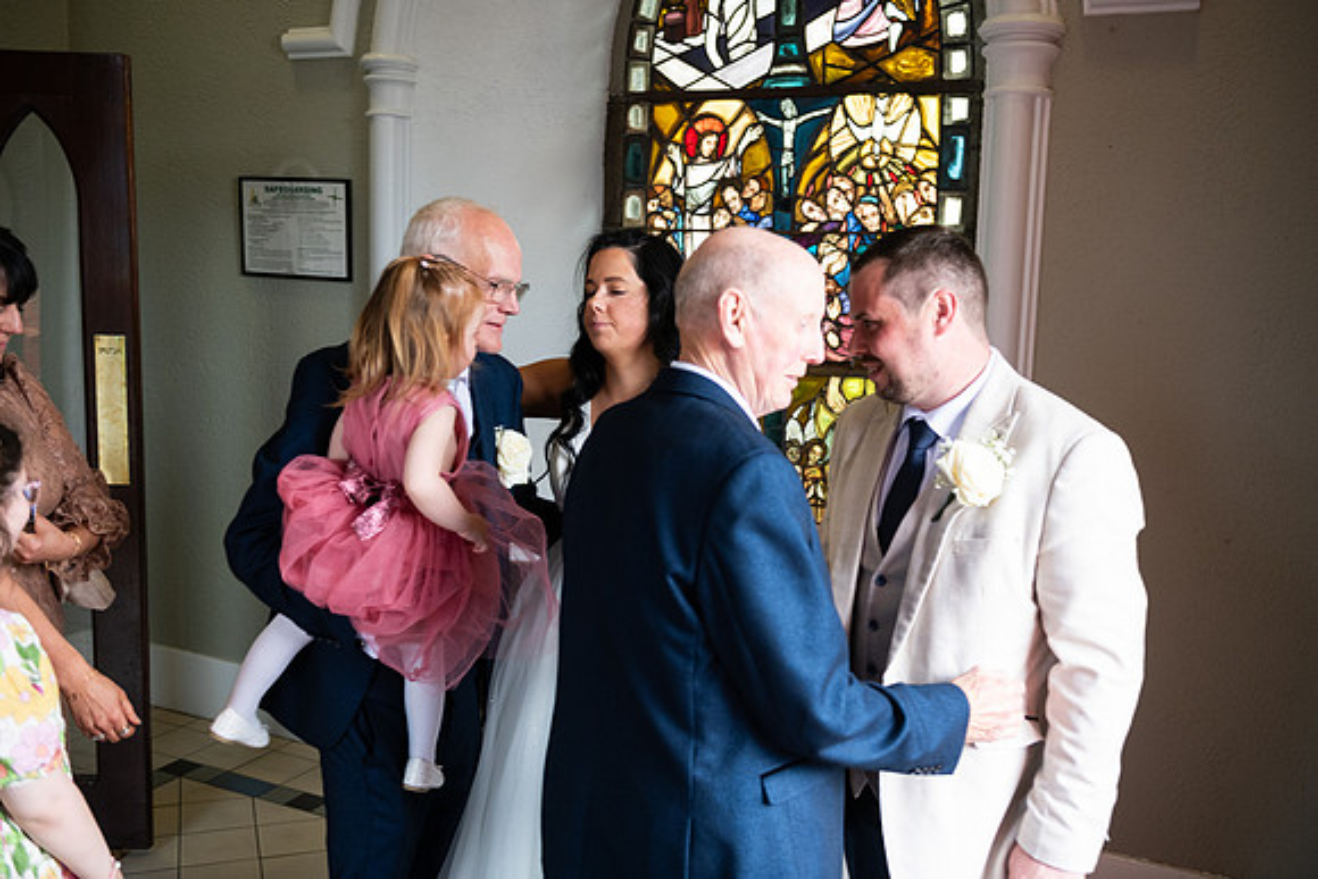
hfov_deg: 54.4
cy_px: 440
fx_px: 1282
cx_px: 659
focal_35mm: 35
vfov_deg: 37.9
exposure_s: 1/160
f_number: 3.5
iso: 640
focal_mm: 35
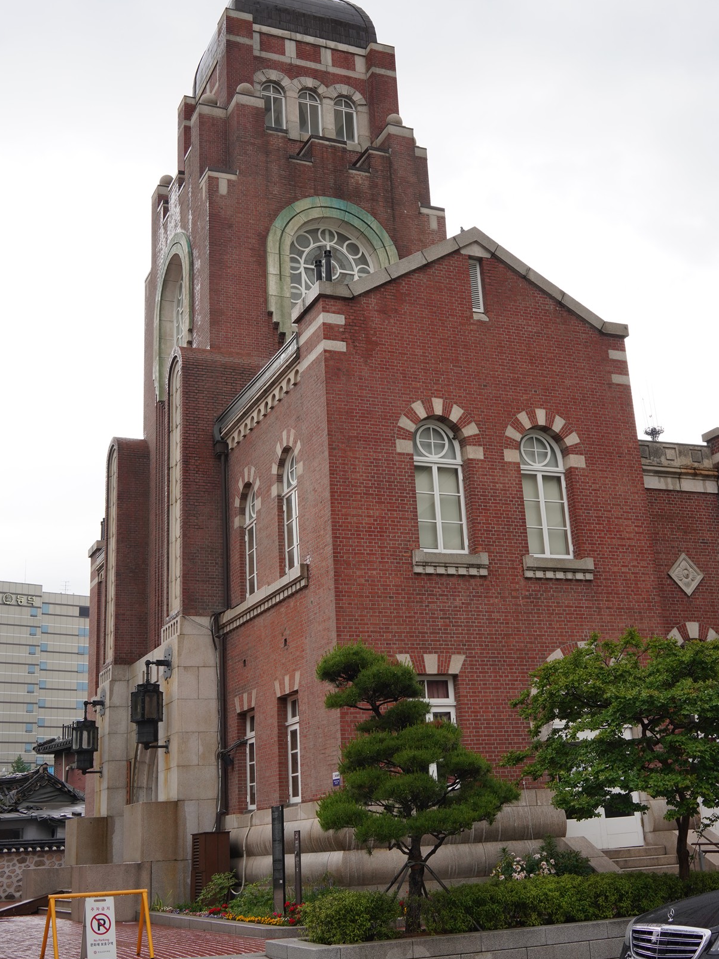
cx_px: 374
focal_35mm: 42
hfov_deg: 34.3
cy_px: 400
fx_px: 1163
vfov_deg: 44.6
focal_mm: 35
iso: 400
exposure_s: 1/100
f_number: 11
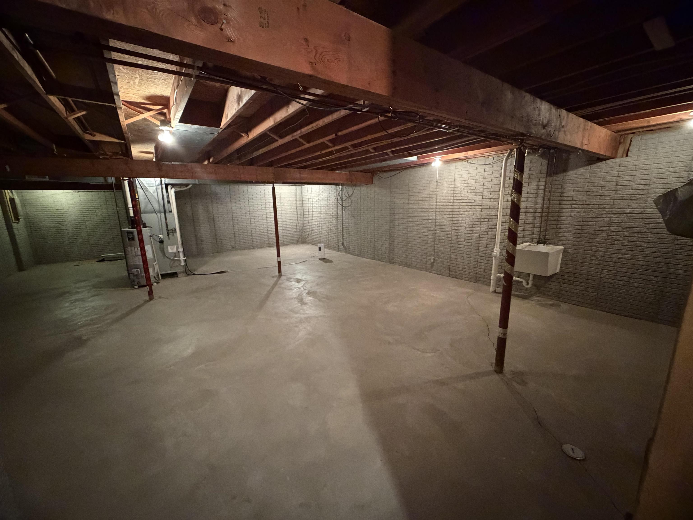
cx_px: 346
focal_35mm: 14
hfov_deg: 102.1
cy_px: 260
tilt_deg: -12.2
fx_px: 280
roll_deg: +1.8
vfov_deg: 85.7
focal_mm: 2.22
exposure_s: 1/30
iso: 1250
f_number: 2.2
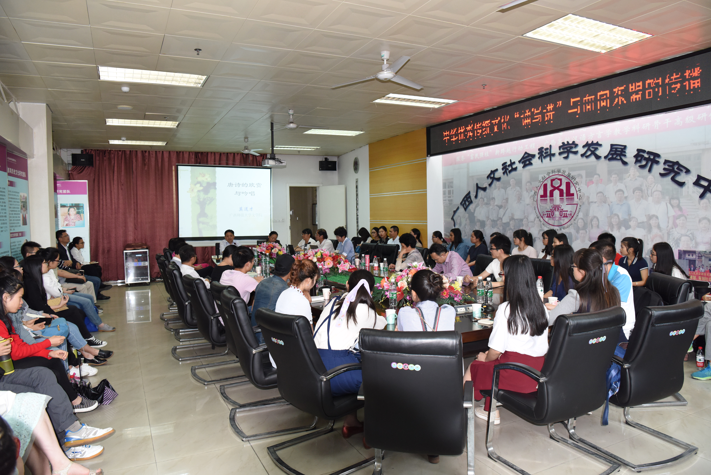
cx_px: 356
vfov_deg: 53.2
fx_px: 474
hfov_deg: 73.7
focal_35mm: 24
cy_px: 238
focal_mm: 24
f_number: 4.5
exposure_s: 1/250
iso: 2000
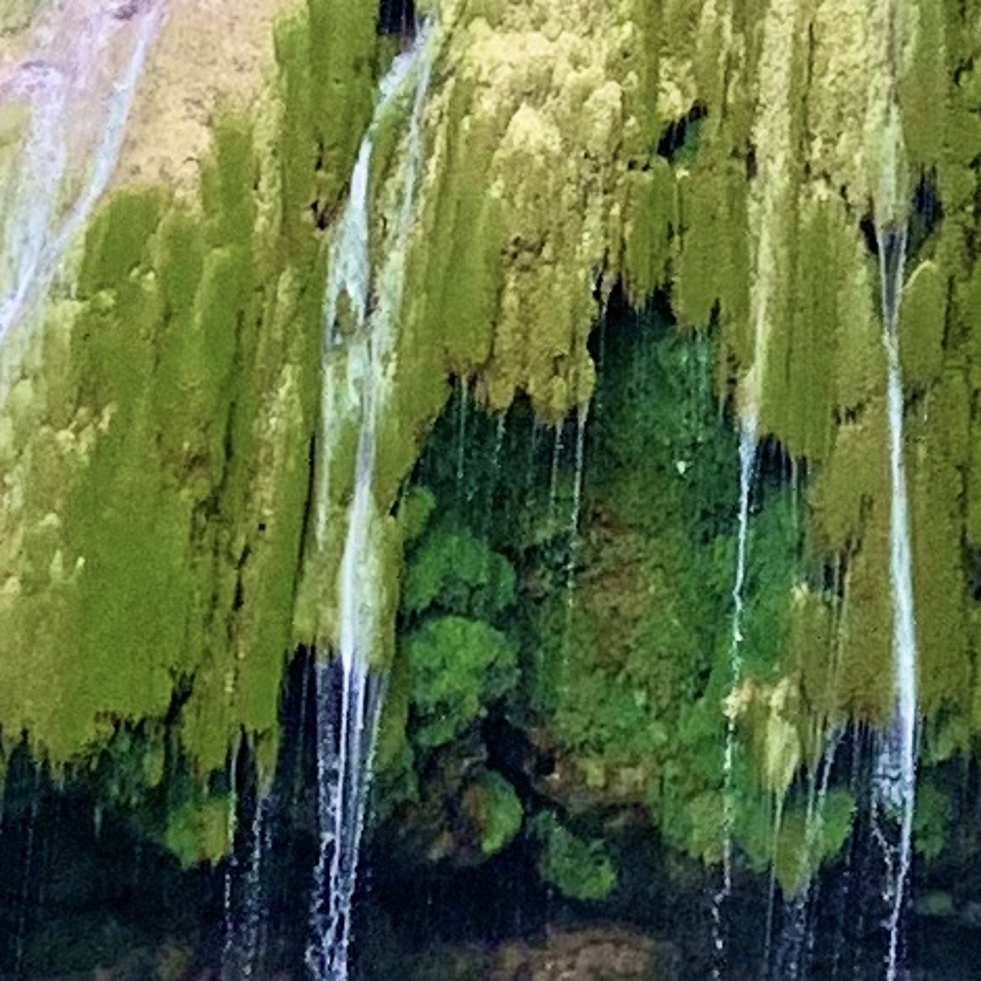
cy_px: -1202
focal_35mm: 197
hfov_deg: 8.6
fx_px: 6316
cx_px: 1588
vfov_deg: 8.3
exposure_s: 1/121
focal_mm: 4.25
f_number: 1.8
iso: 64
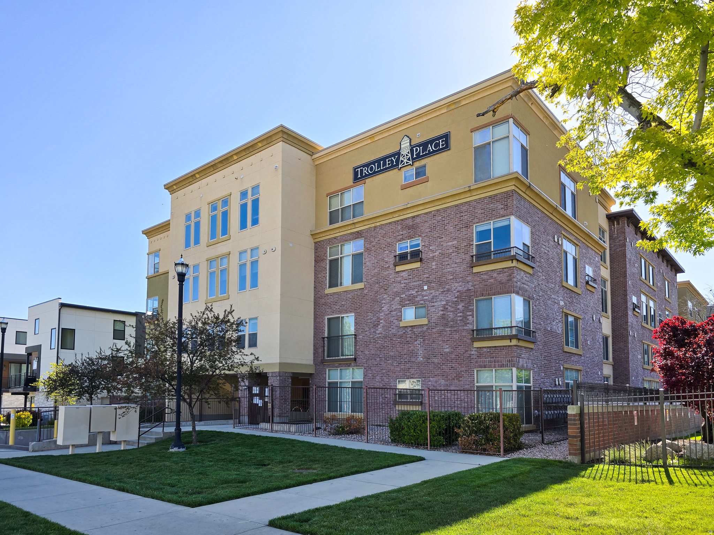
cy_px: 268
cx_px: 357
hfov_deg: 73.9
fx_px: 474
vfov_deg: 58.9
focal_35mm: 23
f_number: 1.7
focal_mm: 6.3
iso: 12
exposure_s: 1/480
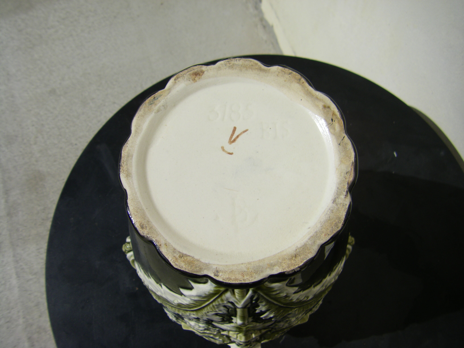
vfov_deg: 37.7
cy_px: 174
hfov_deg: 49.0
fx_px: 509
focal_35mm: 38
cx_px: 232
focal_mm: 6.3
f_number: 7
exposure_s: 1/640
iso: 64
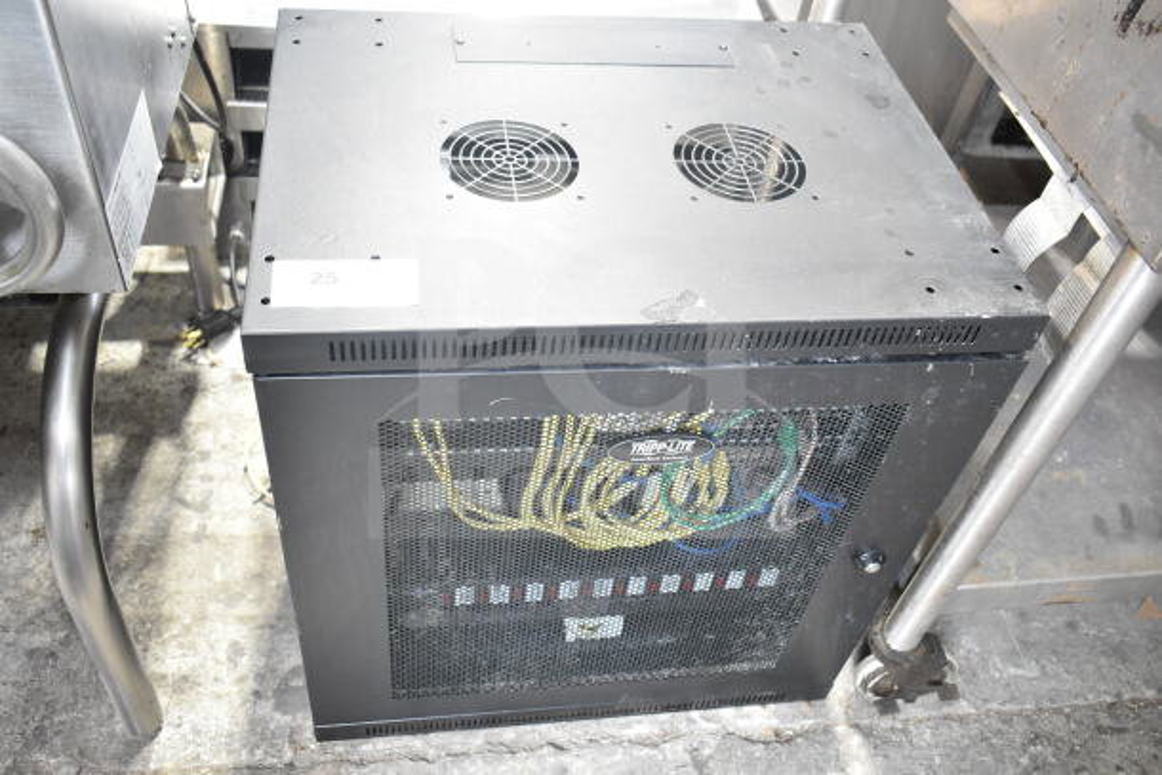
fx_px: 1017
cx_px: 581
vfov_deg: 41.7
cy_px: 388
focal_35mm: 32
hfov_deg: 59.5
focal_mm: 21
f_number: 3.8
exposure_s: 1/40
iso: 1600
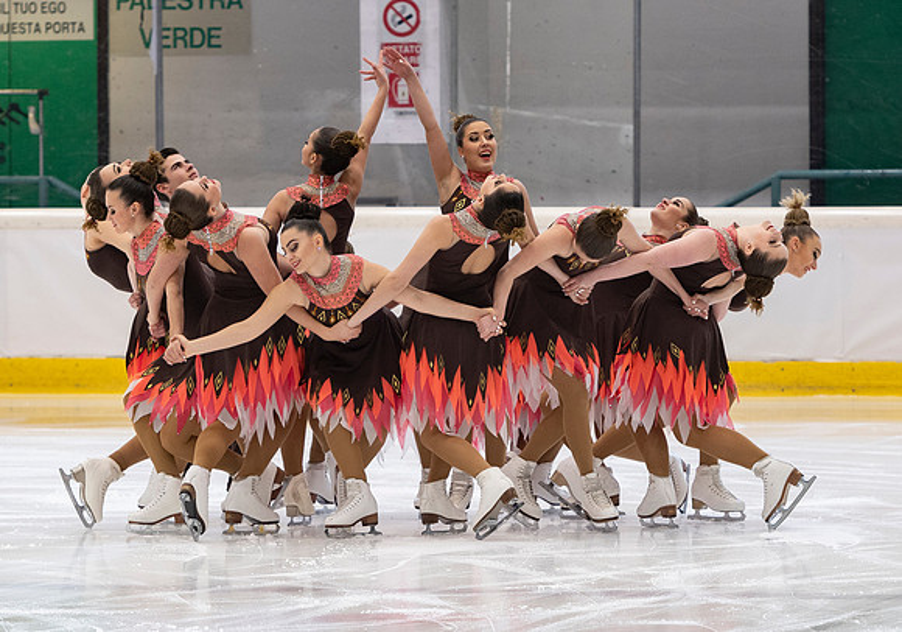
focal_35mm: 276
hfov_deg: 7.3
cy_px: 273
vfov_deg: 5.1
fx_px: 7035
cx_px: 465
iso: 1000
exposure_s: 1/200
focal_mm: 125
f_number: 4
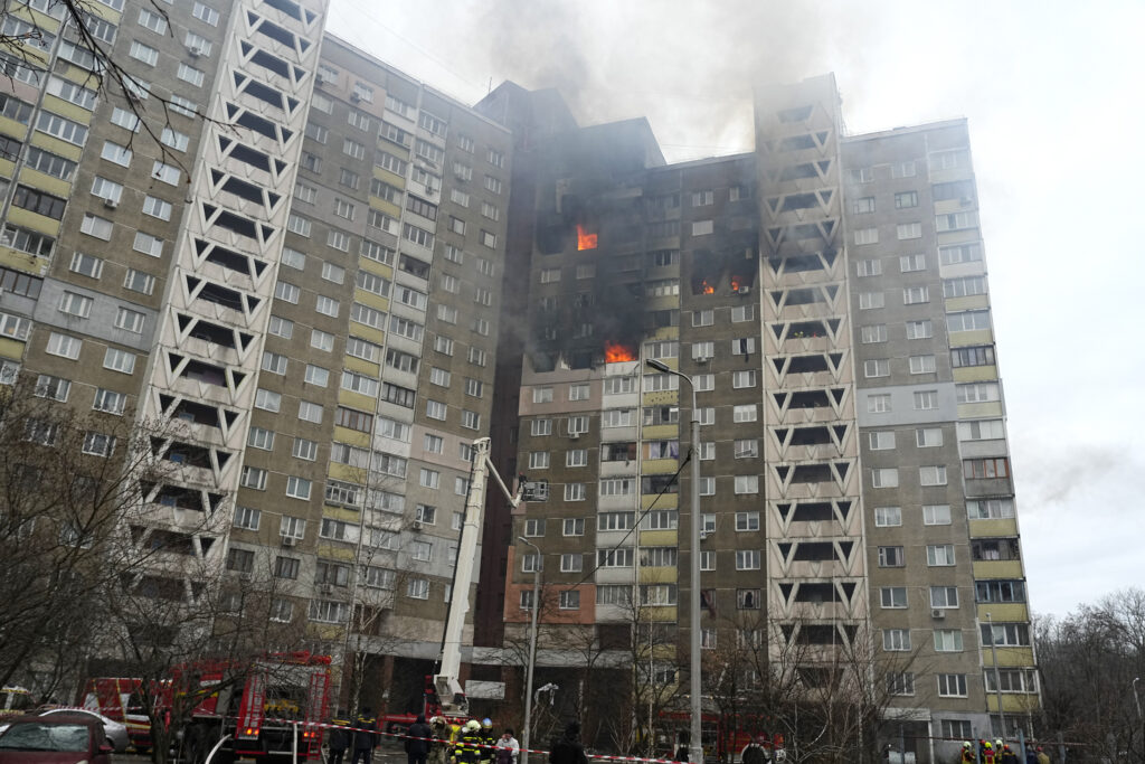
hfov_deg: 63.7
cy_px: 382
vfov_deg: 45.0
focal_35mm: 29
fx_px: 922
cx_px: 572
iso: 640
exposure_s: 1/800
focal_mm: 29
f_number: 4.5
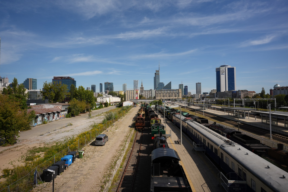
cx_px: 144
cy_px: 96
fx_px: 160
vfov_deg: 61.9
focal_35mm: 20
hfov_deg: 84.0
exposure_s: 1/3200
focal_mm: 20
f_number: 4
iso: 200
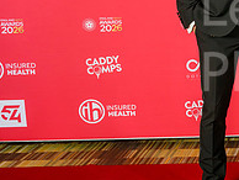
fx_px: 595
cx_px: 358
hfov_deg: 19.7
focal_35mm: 86
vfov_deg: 16.8
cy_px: -5
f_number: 7.1
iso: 250
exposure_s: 1/160
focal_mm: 27.5
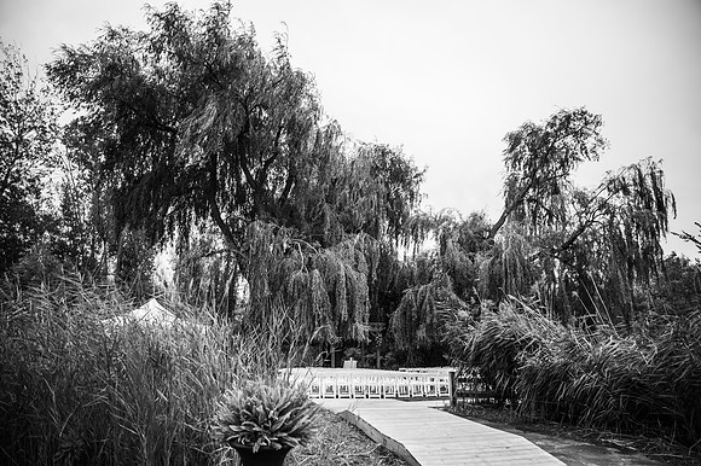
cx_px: 350
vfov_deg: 53.1
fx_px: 467
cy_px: 233
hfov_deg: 73.8
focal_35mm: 24
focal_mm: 24
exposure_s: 1/1000
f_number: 2.8
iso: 200
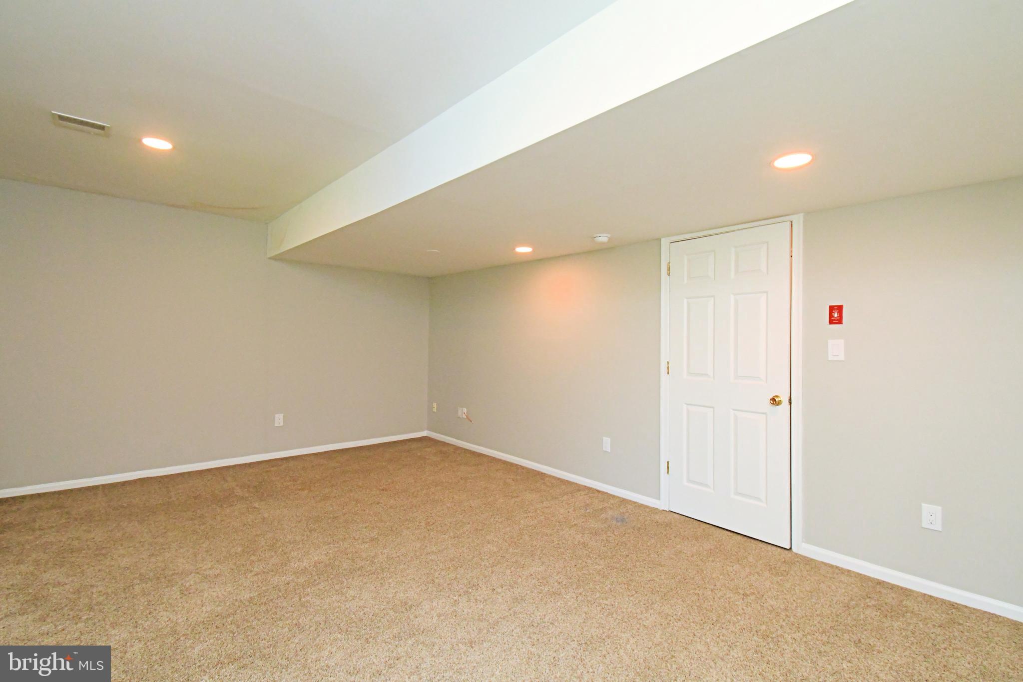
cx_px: 512
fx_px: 426
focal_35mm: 15
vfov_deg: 77.3
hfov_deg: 100.4
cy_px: 341
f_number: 8
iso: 3200
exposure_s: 1/250
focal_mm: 10
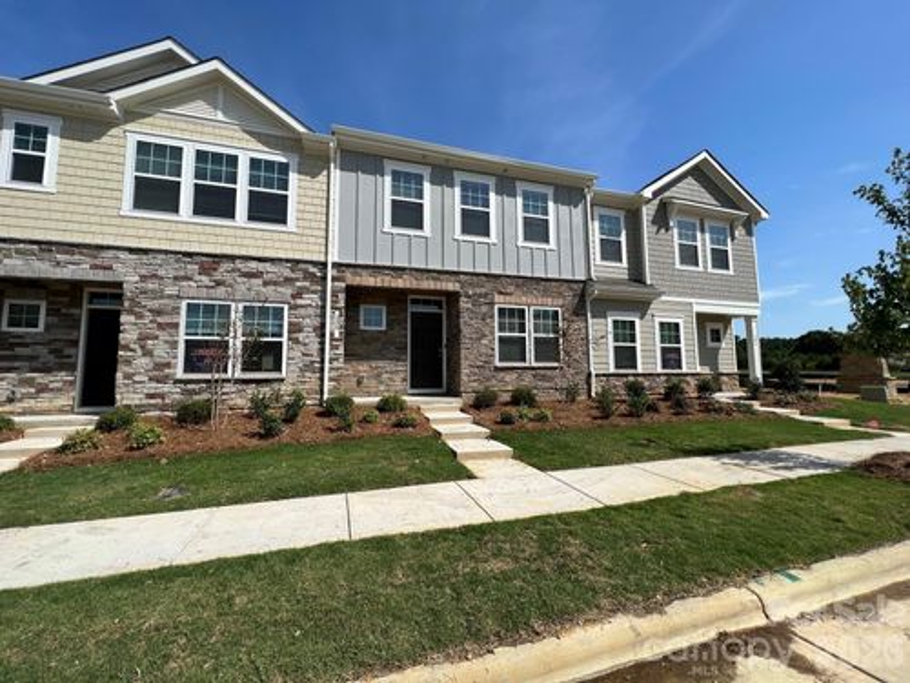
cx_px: 455
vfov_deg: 89.9
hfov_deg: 106.2
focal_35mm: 13
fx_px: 342
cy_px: 342
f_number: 1.8
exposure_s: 1/2273
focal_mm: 1.57
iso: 32
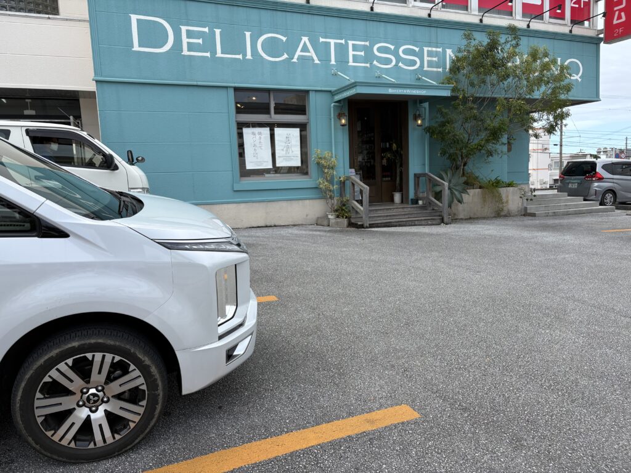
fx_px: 474
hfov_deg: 67.3
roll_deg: +1.5
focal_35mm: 26
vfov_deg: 53.1
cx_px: 316
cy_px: 236
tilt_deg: -5.8
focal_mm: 5.96
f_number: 1.6
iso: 50
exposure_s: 1/1667
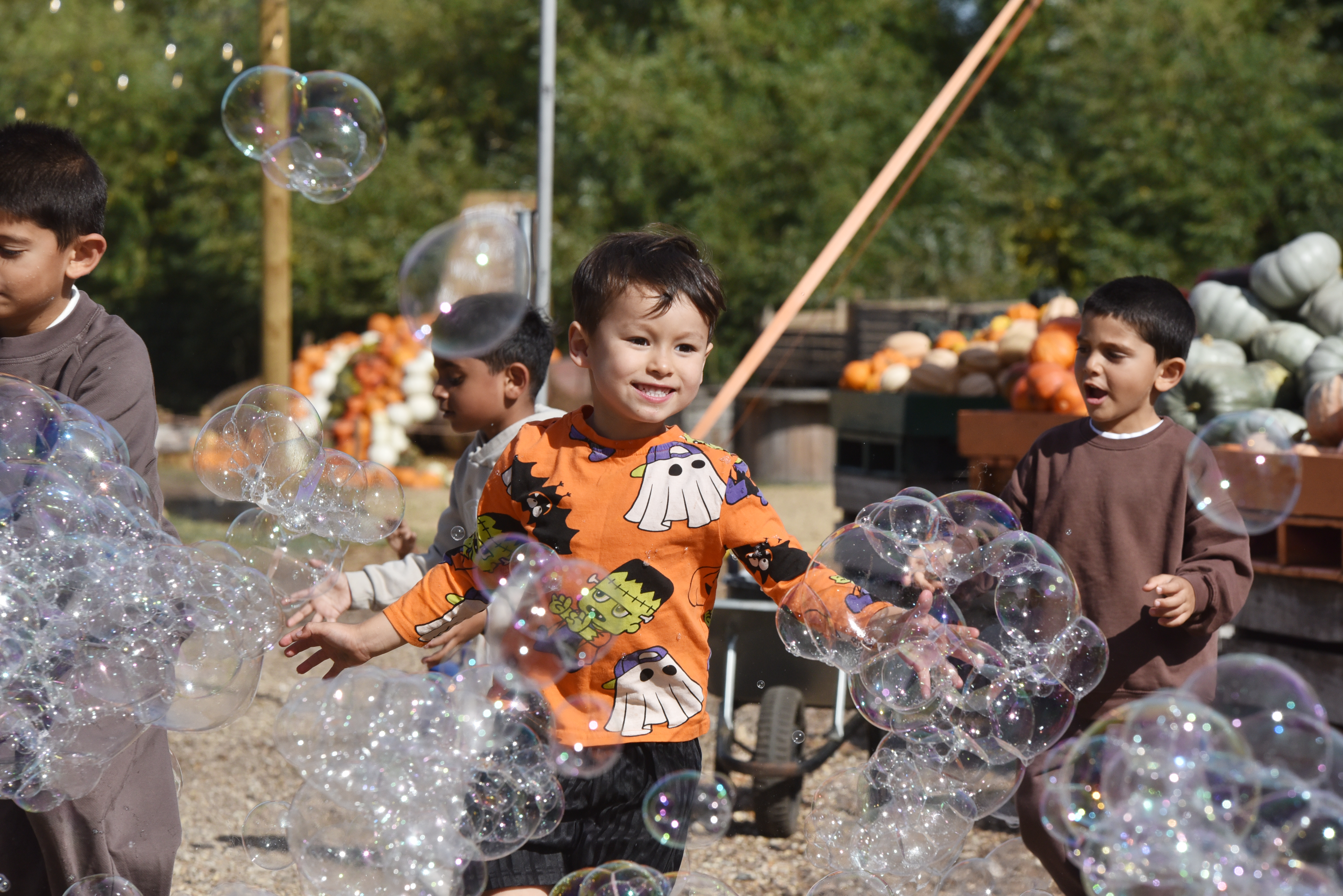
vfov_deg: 9.2
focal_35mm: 150
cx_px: 672
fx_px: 5598
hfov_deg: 13.7
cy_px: 448
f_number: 11
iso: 640
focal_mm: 150
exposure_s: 1/2500
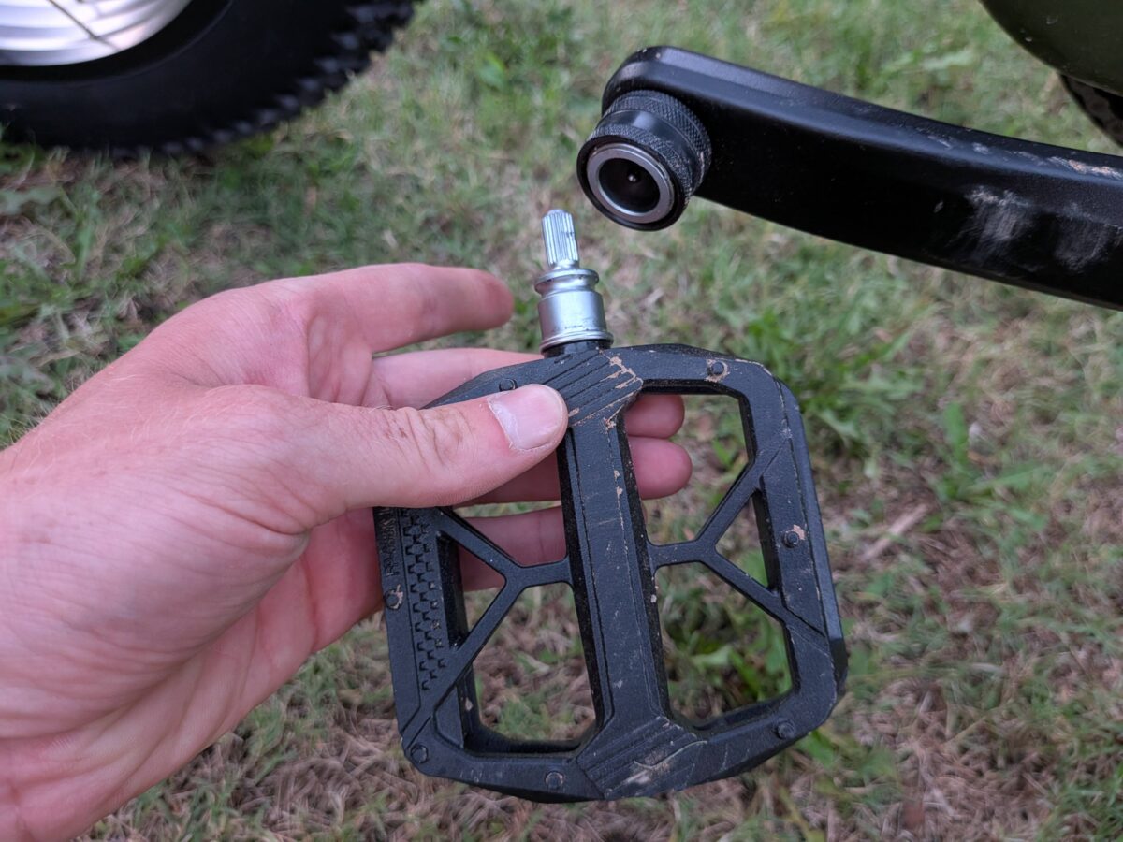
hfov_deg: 71.6
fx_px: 779
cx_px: 562
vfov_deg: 56.8
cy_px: 421
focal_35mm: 24
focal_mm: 4.53
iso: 599
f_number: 1.7
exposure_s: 1/97
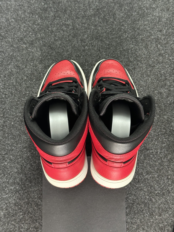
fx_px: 322
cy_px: 116
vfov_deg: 39.7
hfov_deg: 30.3
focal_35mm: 48
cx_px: 87
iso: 500
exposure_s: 1/28
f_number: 1.78
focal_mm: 6.86
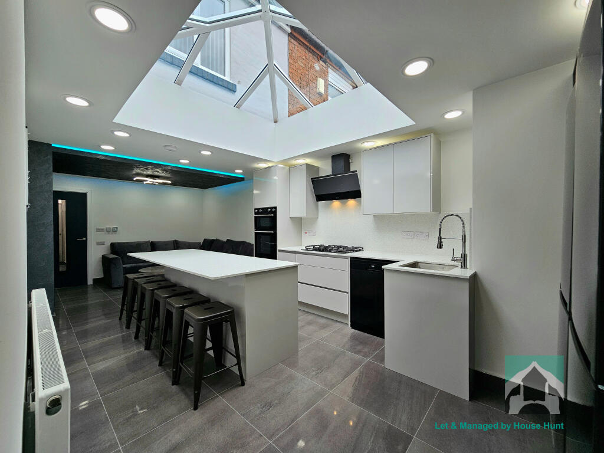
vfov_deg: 89.9
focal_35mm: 13
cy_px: 226
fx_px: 227
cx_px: 302
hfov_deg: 106.2
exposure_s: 1/175
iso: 50
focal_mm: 2.2
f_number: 2.2
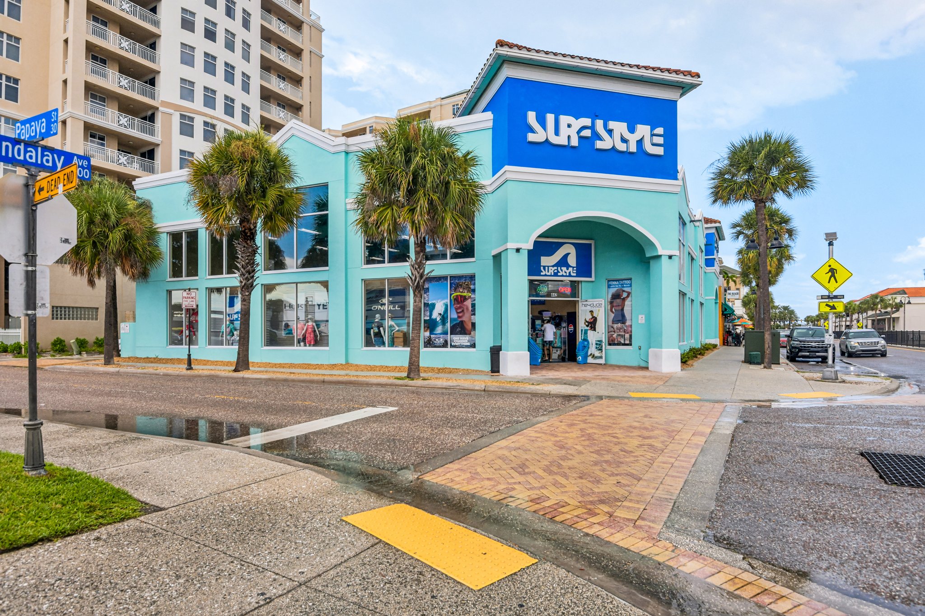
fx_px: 488
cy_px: 308
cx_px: 462
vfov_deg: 64.5
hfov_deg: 86.9
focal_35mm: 19
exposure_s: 1/800
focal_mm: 19
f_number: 8
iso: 400
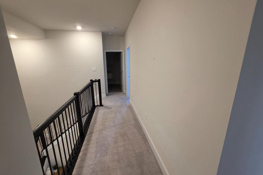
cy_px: 90
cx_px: 131
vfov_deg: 81.2
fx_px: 102
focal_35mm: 14
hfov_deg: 104.3
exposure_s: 1/60
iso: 200
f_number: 1.9
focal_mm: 2.2
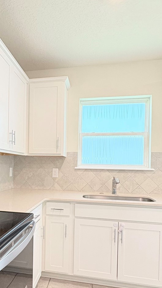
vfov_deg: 71.4
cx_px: 49
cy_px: 169
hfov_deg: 43.5
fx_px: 199
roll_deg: +0.4
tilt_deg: -1.4
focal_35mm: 26
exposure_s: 1/120
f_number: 2.2
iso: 400
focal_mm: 2.22
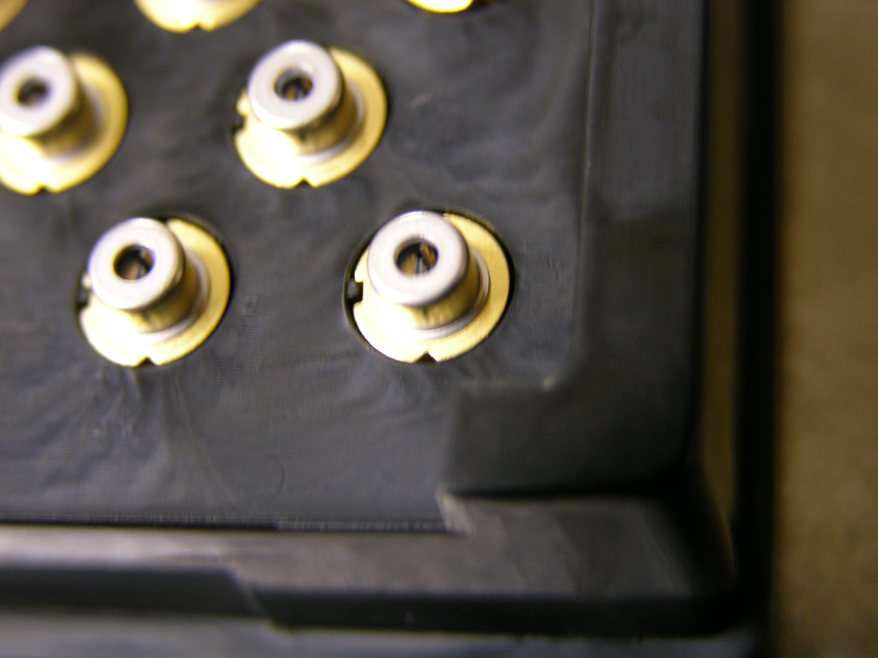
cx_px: 439
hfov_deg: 19.6
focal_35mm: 100
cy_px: 329
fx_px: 2536
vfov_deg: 14.8
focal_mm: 25.4
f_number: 3.6
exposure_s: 1/3.4
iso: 125
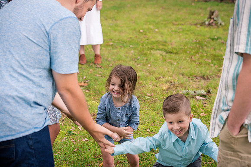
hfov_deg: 28.8
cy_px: 84
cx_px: 126
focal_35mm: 70
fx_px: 488
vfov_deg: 19.5
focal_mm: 70
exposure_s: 1/250
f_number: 4.5
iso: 1000
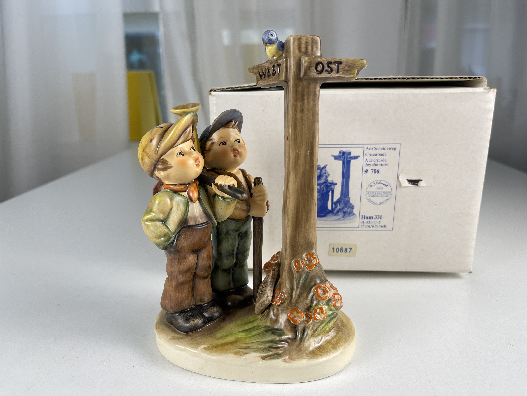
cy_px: 198
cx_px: 264
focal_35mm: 25
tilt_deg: -16.5
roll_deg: +0.7
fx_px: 381
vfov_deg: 54.9
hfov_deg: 69.4
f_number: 1.6
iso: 32
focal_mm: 5.1
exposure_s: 1/111
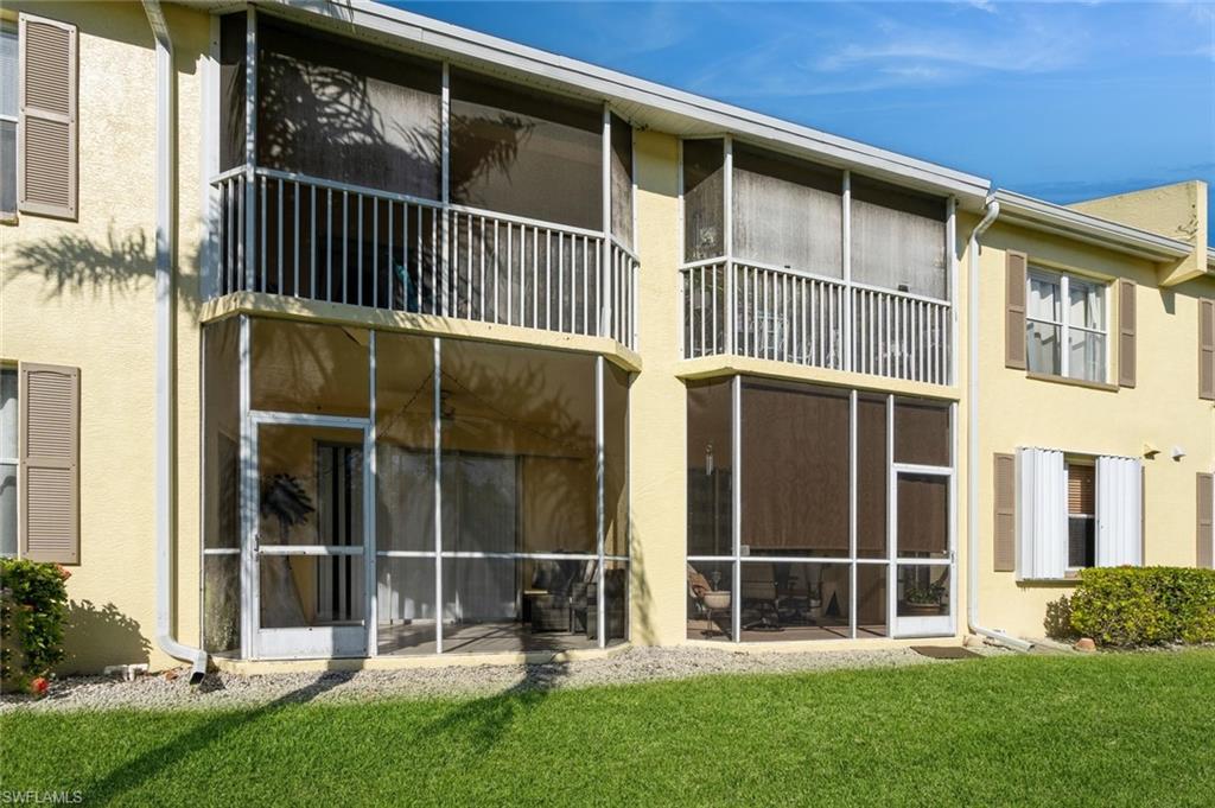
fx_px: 540
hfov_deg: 96.8
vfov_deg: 73.7
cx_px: 608
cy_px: 404
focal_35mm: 16
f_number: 8
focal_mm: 16
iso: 200
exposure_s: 1/800
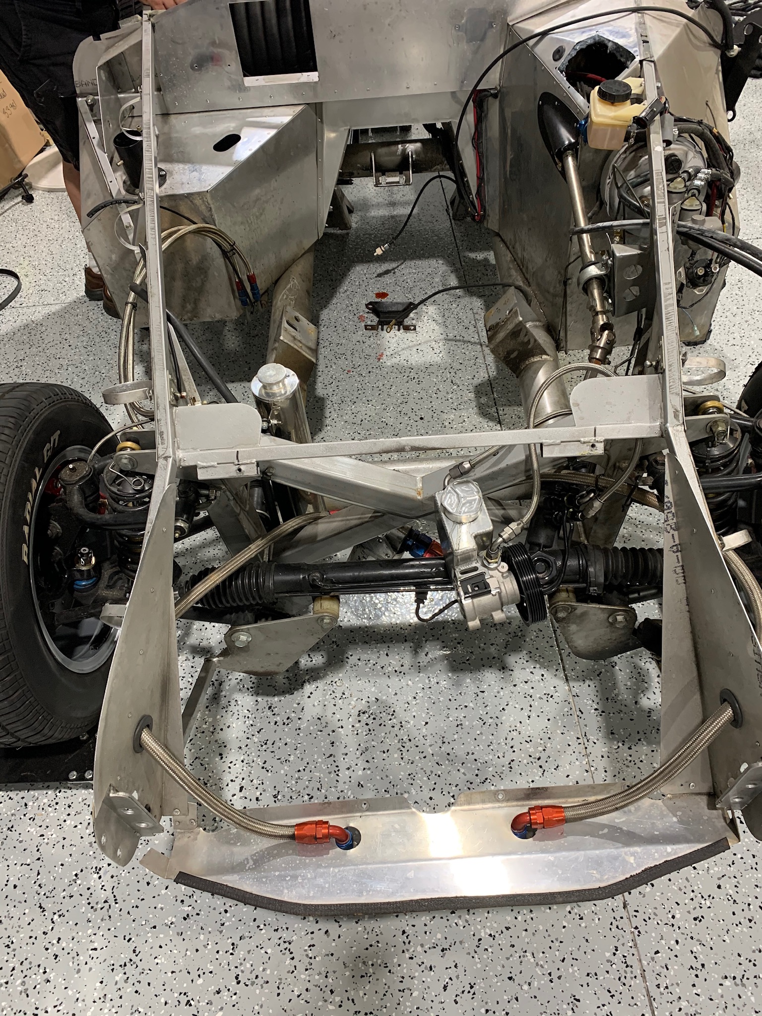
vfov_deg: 67.3
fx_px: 763
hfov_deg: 53.1
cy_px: 508
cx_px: 381
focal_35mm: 26
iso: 100
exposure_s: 1/60
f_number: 1.8
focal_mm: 4.25
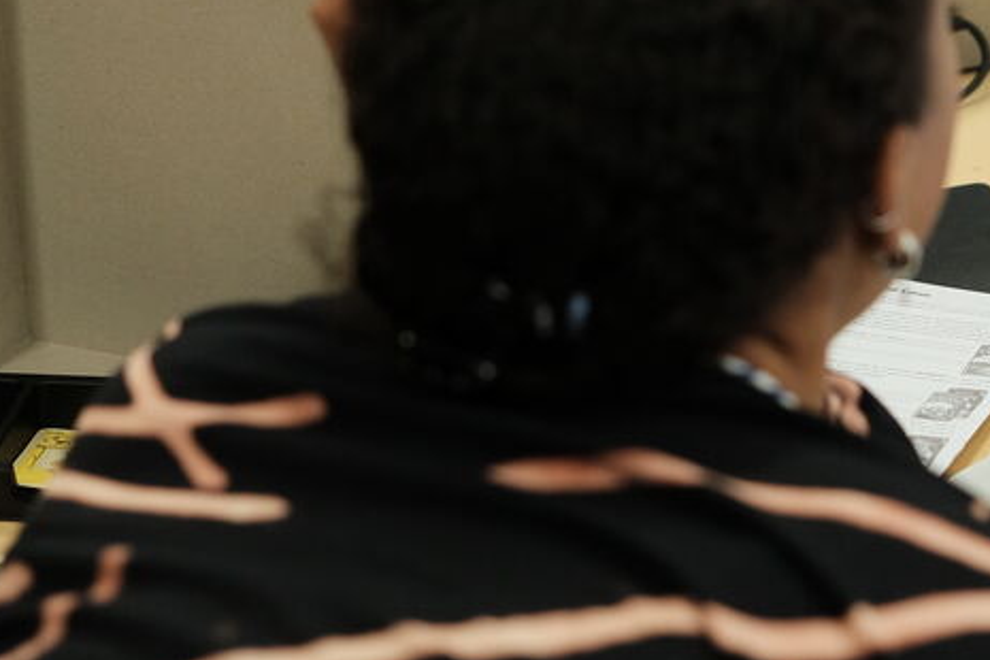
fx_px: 3547
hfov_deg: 15.8
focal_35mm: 129
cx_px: 752
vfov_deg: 10.5
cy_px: 6
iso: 800
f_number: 1.8
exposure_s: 1/180
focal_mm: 33
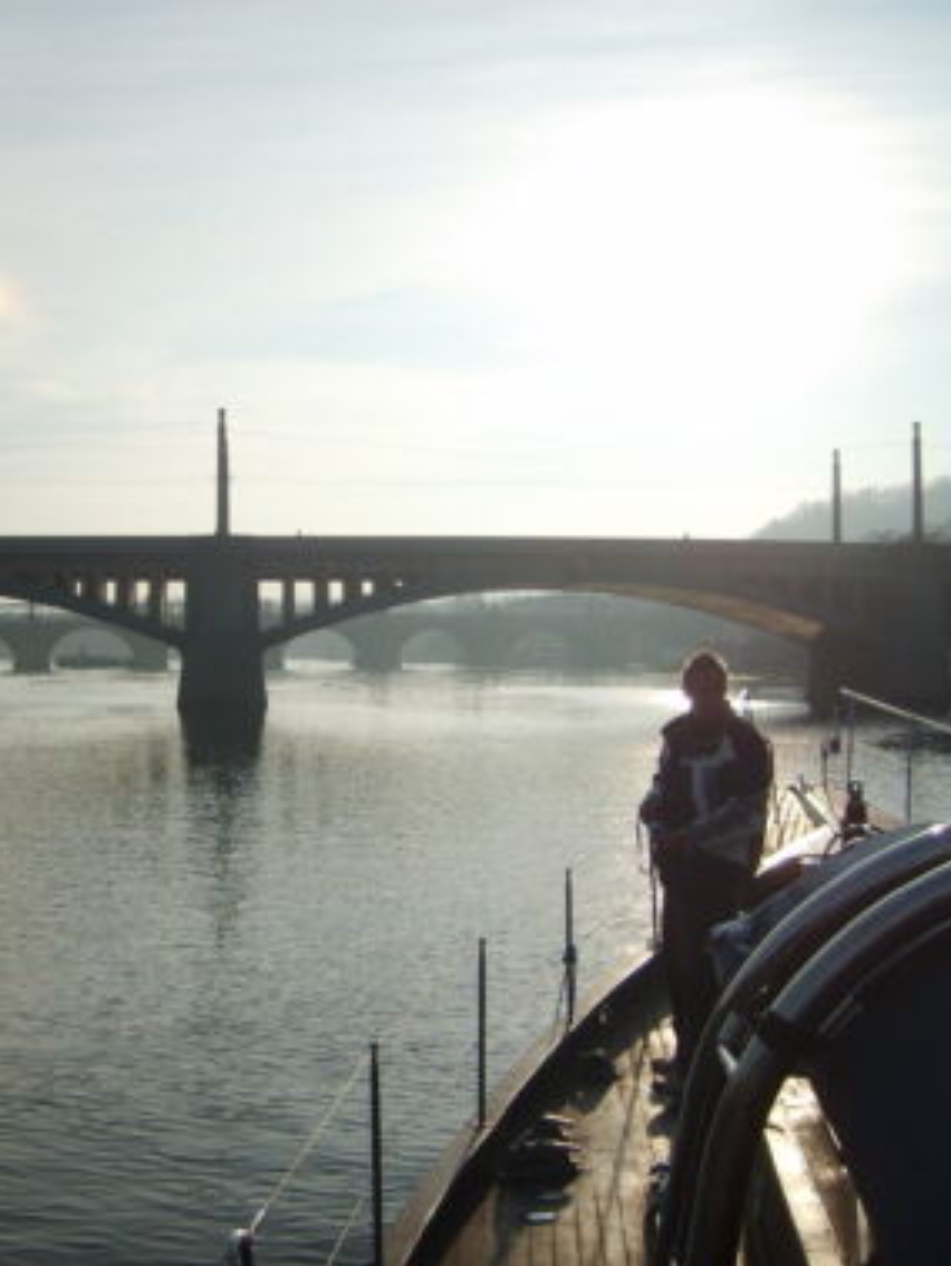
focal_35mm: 47
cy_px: 631
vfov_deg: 40.4
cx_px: 208
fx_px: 1720
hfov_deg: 30.3
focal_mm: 5.8
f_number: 7.1
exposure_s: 1/500
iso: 50
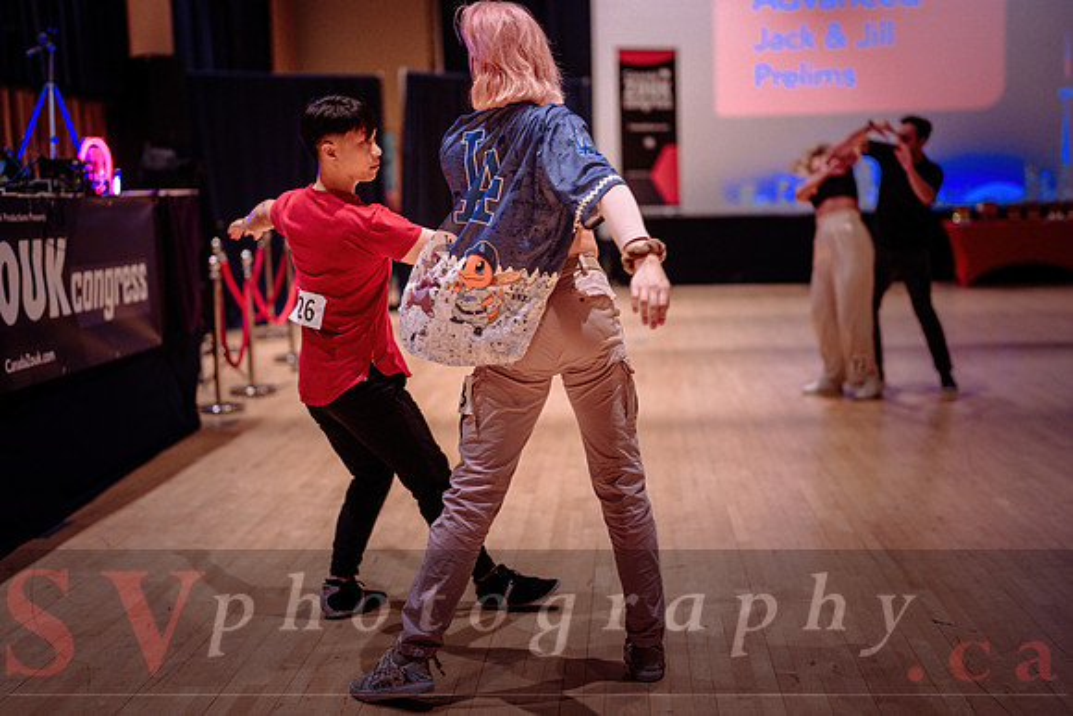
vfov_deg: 24.8
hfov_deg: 36.5
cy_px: 325
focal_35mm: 55
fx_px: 1626
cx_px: 536
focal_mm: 50
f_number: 1.2
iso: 1600
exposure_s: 1/320
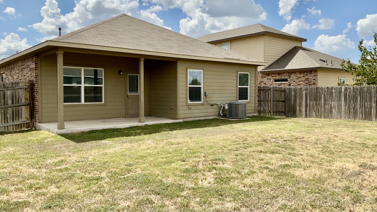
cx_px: 191
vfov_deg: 38.9
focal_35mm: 30
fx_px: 300
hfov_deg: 64.3
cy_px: 101
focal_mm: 3
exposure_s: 1/2427
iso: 25
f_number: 1.8
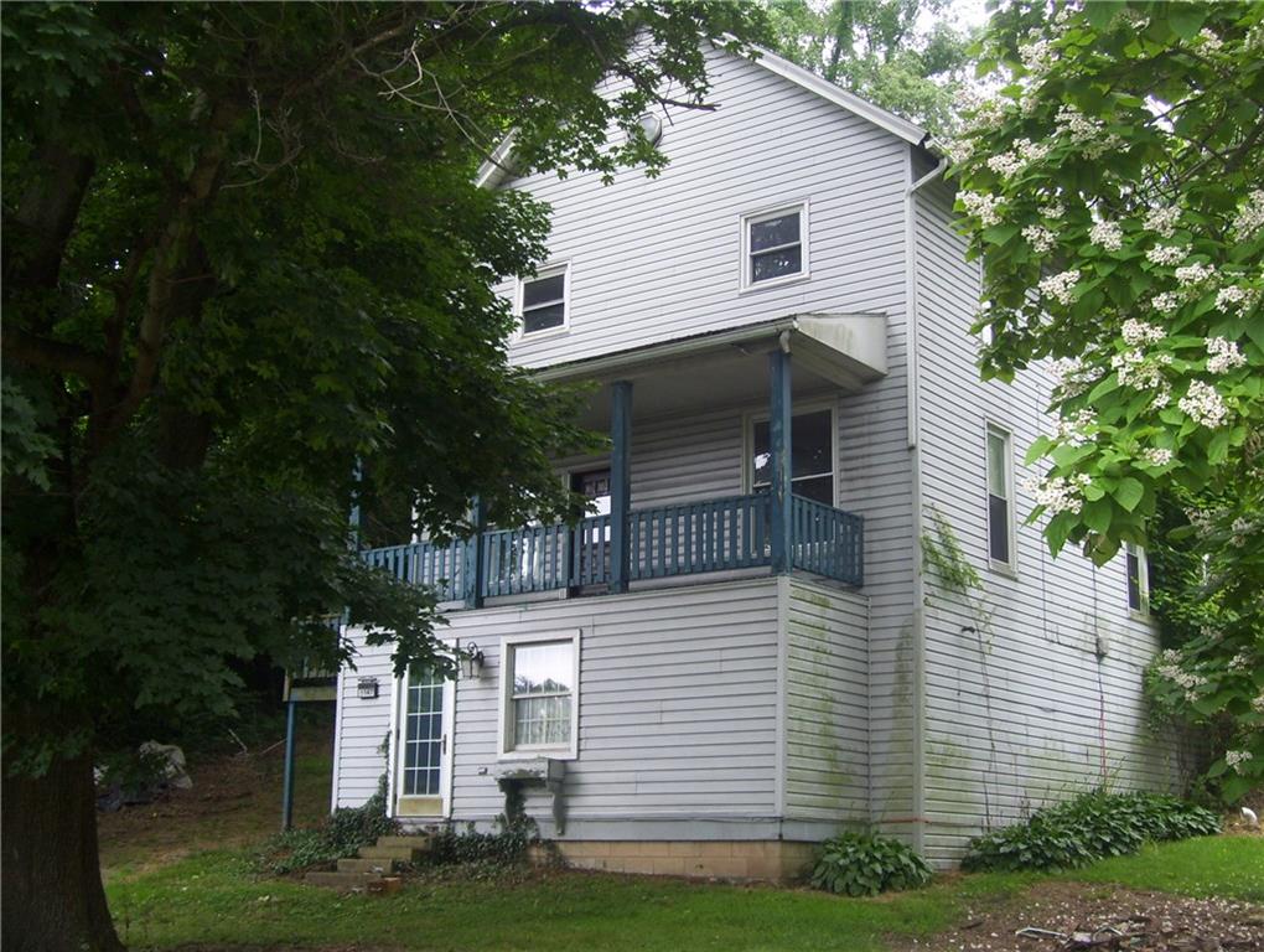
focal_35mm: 45
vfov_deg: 32.3
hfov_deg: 42.0
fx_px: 1645
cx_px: 632
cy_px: 476
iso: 80
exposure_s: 1/160
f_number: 3
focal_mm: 7.6
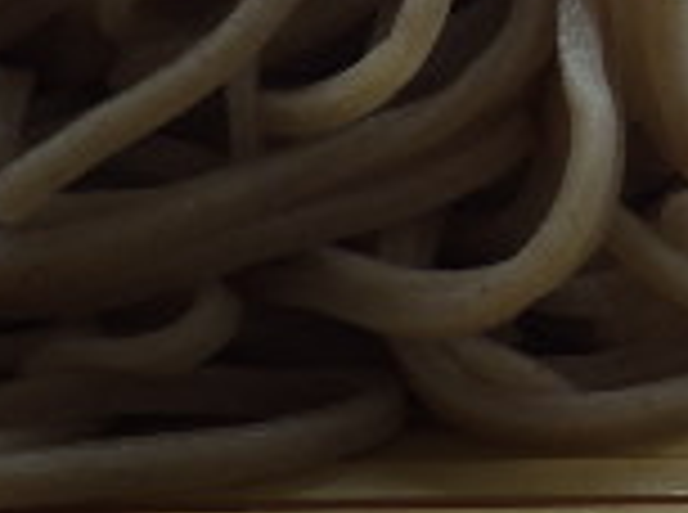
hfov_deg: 12.1
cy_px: -202
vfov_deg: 9.6
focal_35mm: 151
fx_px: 2994
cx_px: 1201
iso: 125
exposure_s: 1/500
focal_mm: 6.4
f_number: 3.5
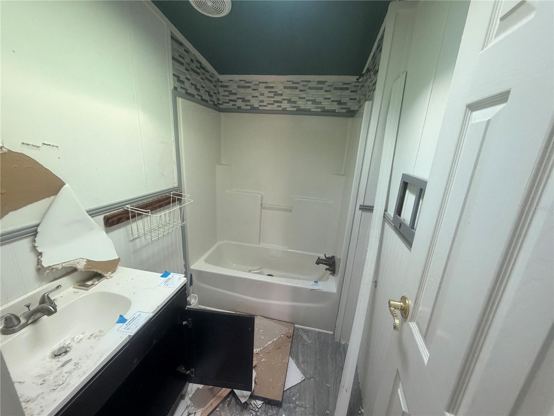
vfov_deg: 85.7
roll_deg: -3.1
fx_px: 224
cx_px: 277
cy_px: 208
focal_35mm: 14
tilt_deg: -16.3
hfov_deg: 102.1
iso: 400
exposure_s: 1/60
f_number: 2.2
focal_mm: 2.22
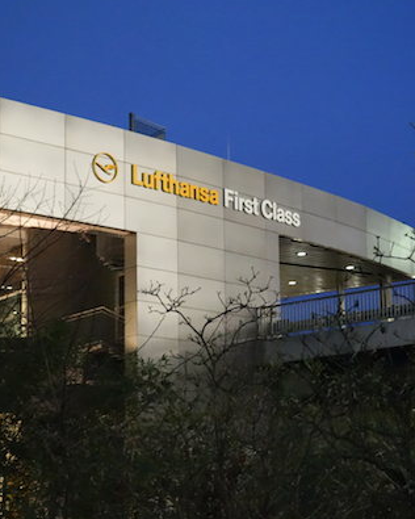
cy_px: 259
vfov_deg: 24.7
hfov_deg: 19.9
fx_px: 1182
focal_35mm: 77
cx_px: 263
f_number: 3.5
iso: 3200
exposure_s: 1/20
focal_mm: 20.19
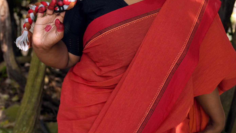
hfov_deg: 32.4
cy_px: 21
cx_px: 119
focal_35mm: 65
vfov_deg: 18.3
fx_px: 407
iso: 400
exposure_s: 1/125
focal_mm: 41
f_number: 4
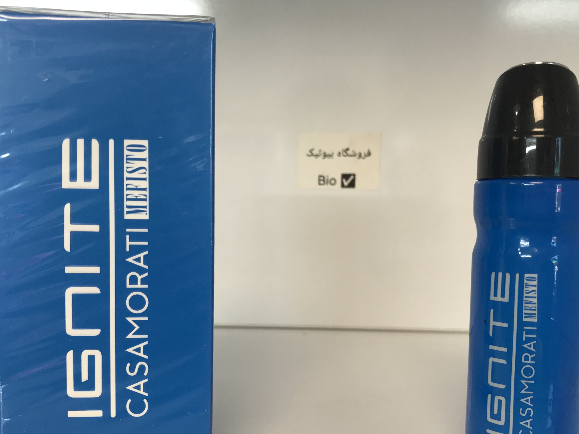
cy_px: 262
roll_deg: -1.9
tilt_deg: -7.5
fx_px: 619
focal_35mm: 37
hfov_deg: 50.1
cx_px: 292
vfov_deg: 38.5
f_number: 1.8
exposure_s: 1/100
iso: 25
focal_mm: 3.99
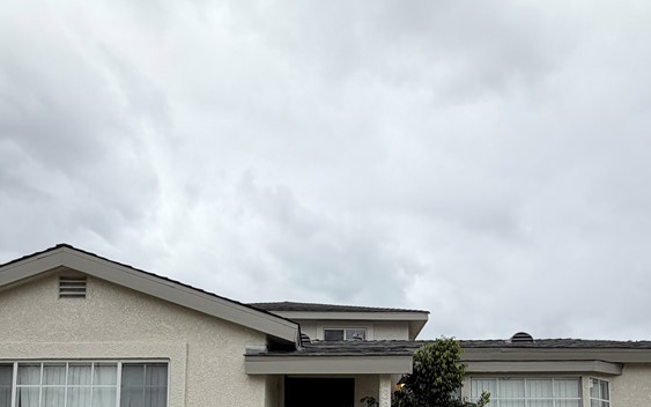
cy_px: 436
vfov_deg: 38.8
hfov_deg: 68.4
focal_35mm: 27
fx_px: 479
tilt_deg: +3.9
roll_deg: -0.7
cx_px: 316
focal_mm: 2.22
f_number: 2.2
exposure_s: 1/770
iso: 32
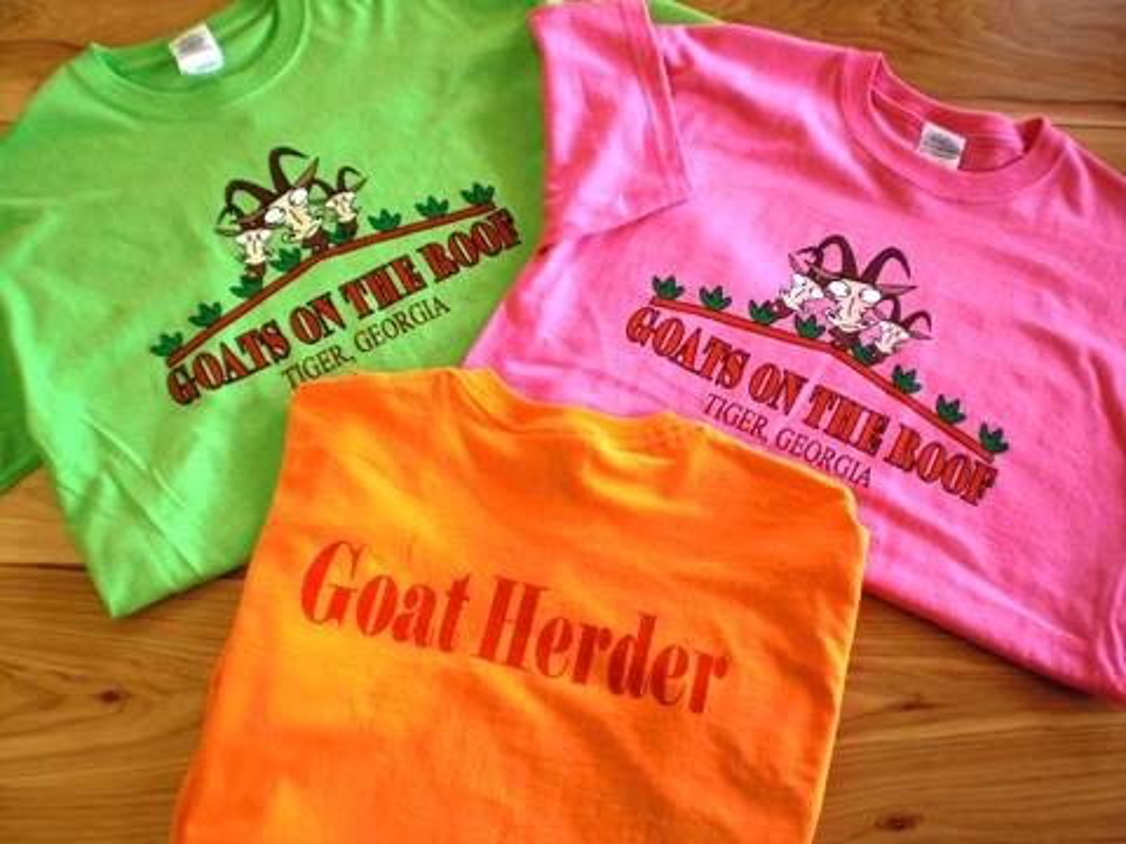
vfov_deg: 37.7
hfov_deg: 49.0
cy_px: 422
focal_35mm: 38
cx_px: 563
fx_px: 1236
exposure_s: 1/100
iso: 100
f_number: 3.1
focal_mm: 6.3
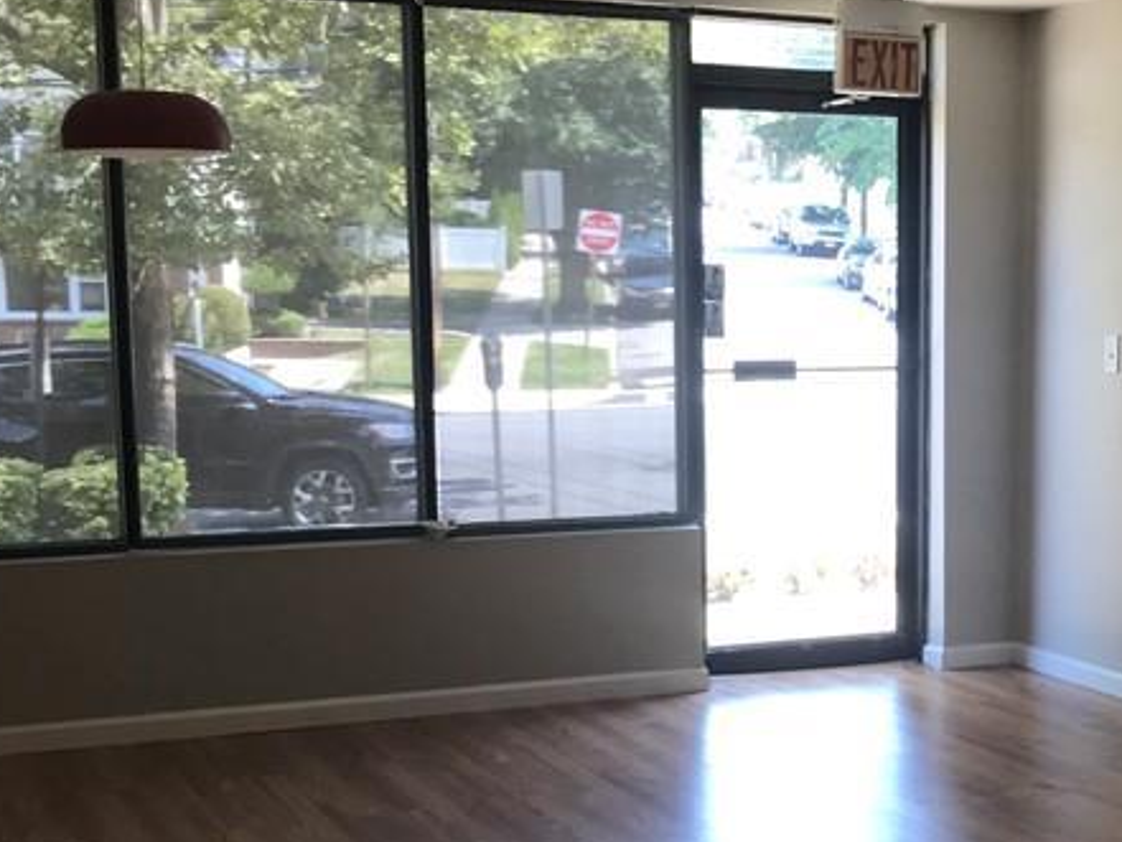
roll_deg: -0.6
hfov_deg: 29.1
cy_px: 613
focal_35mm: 65
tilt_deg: -10.1
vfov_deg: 22.4
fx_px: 2107
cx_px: 898
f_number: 1.8
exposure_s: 1/120
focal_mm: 3.99
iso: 40
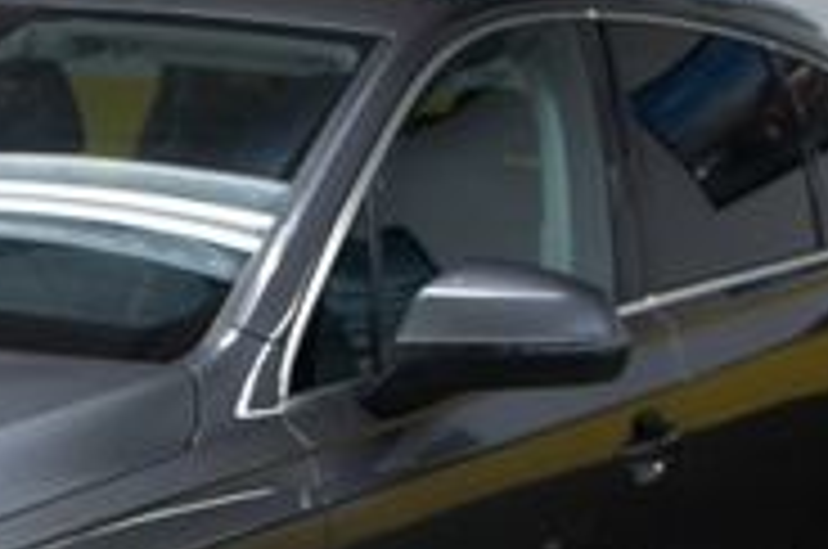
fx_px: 2158
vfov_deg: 14.2
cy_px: 603
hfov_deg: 19.7
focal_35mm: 94
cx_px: -288
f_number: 3.5
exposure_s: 1/30
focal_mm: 18
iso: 200
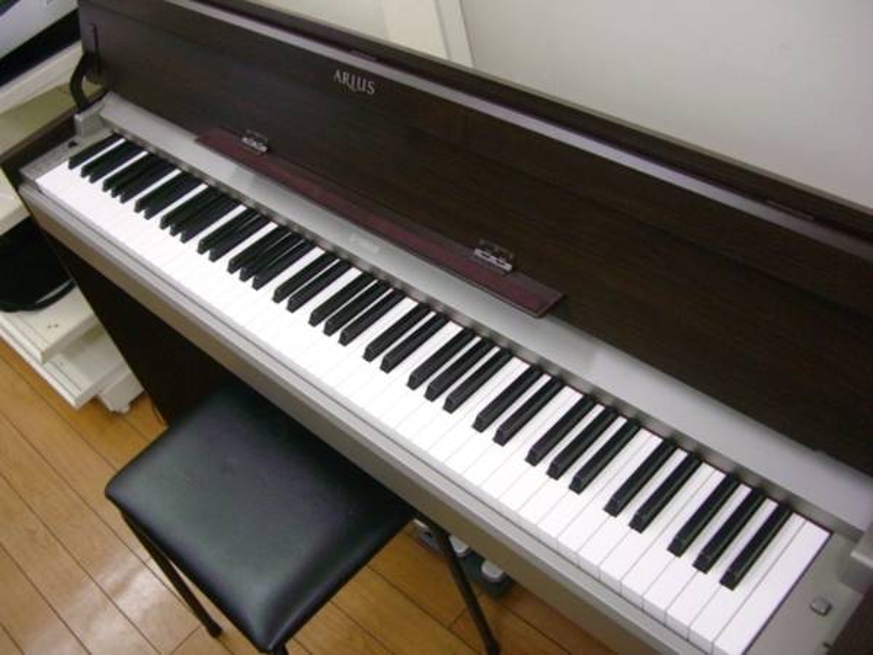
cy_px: 328
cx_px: 436
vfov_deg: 37.7
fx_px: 958
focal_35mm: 38
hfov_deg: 49.0
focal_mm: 7.9
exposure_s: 1/125
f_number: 2.8
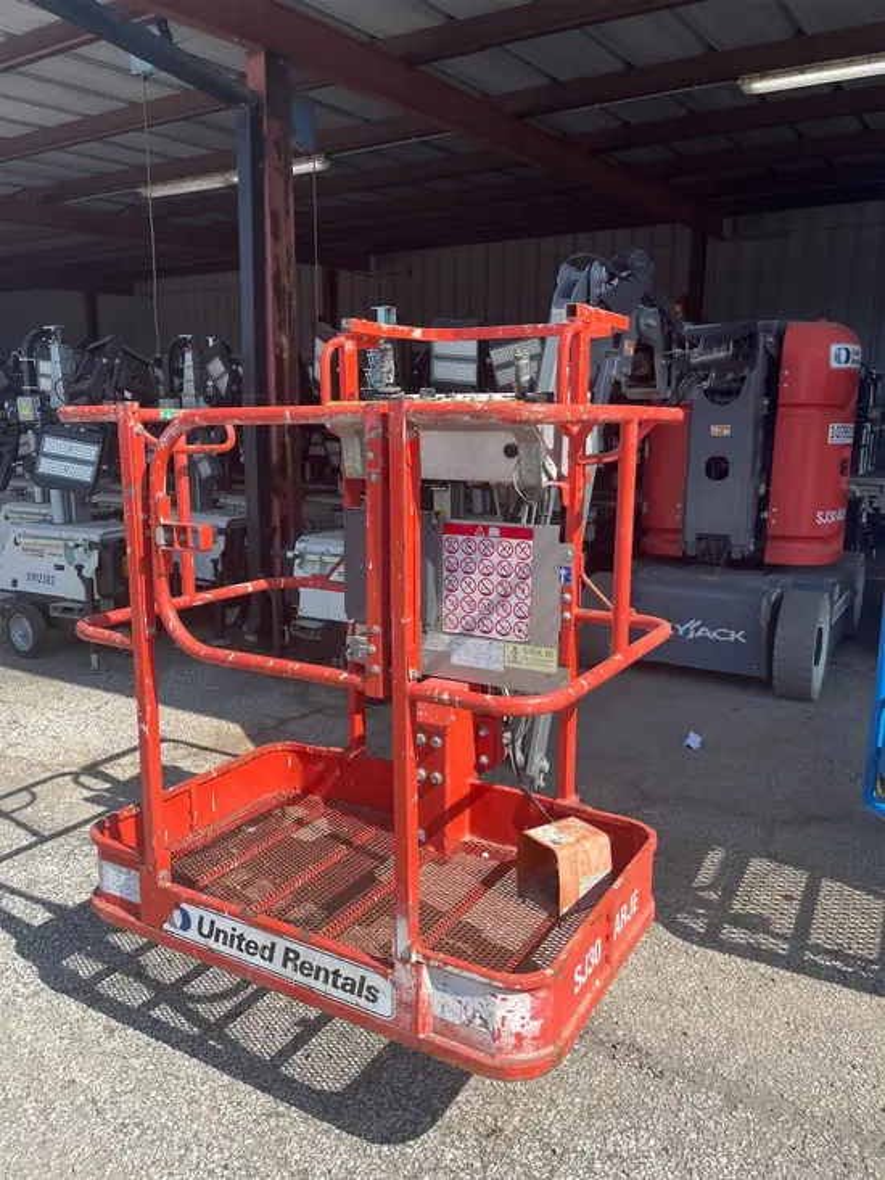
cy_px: 590
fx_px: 886
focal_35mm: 26
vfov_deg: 67.3
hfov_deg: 53.1
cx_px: 442
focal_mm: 5.1
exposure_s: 1/1802
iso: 50
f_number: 1.6
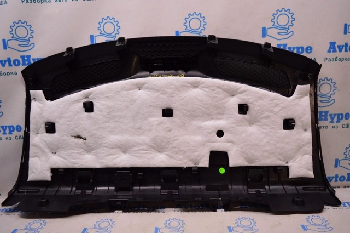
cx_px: 175
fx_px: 291
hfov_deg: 62.0
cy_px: 116
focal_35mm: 30
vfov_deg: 43.5
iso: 1600
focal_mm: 20
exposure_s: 1/400
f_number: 4
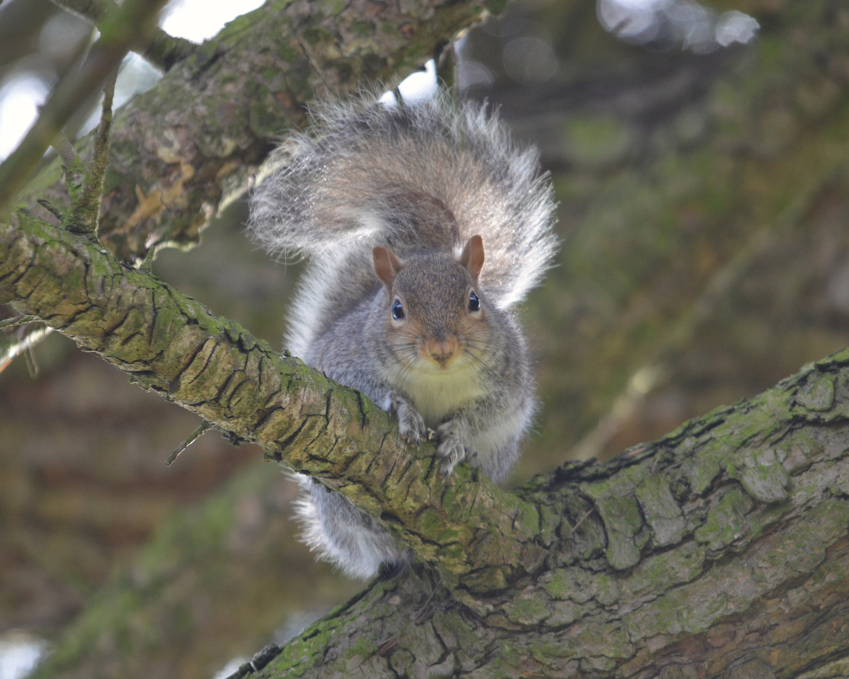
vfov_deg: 1.8
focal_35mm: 850
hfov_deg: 2.3
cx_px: 387
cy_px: 340
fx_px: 21361
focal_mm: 500
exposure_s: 1/200
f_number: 6.3
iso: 800
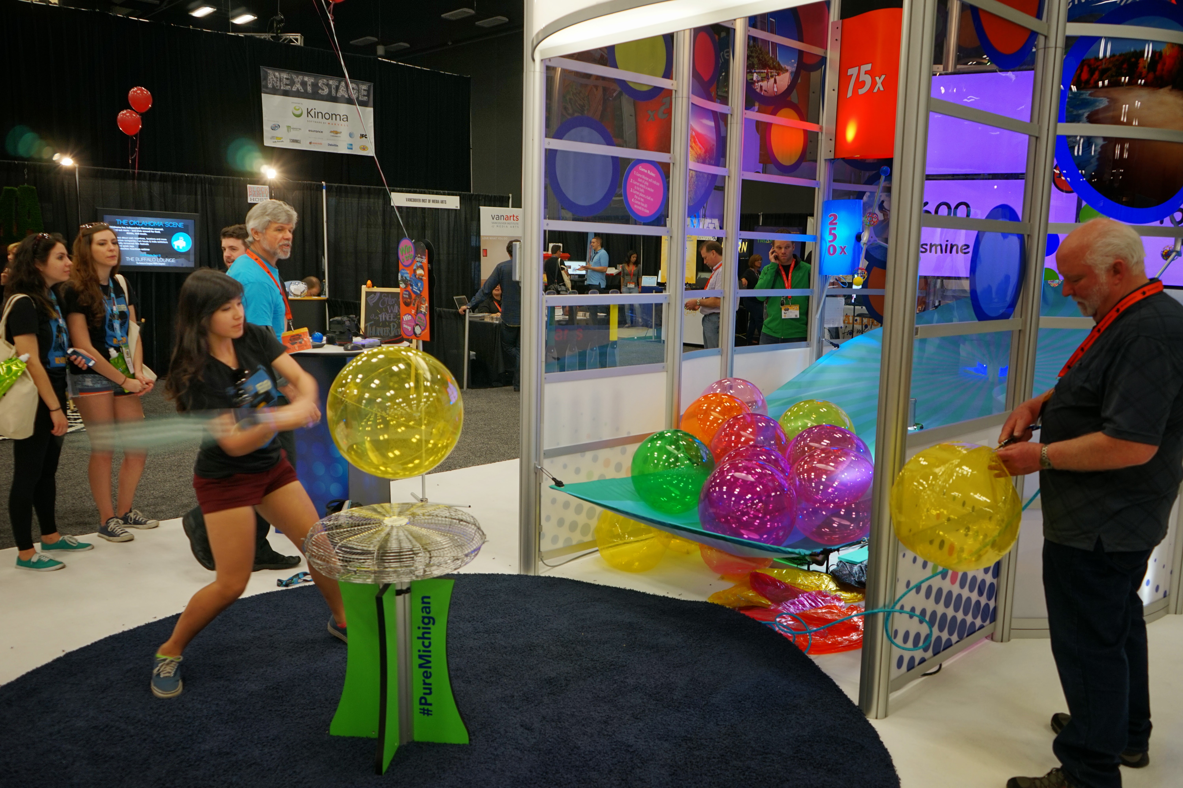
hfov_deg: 65.5
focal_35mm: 28
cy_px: 394
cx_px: 592
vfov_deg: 46.4
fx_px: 920
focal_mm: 28
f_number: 4
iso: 400
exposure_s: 1/60
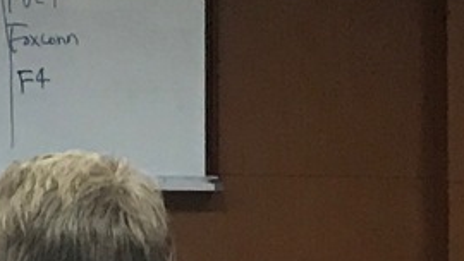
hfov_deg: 8.7
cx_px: -789
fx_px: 2670
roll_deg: -0.1
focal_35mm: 217
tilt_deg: +0.9
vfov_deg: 5.6
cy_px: -50
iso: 40
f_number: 1.8
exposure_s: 1/30
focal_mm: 3.99
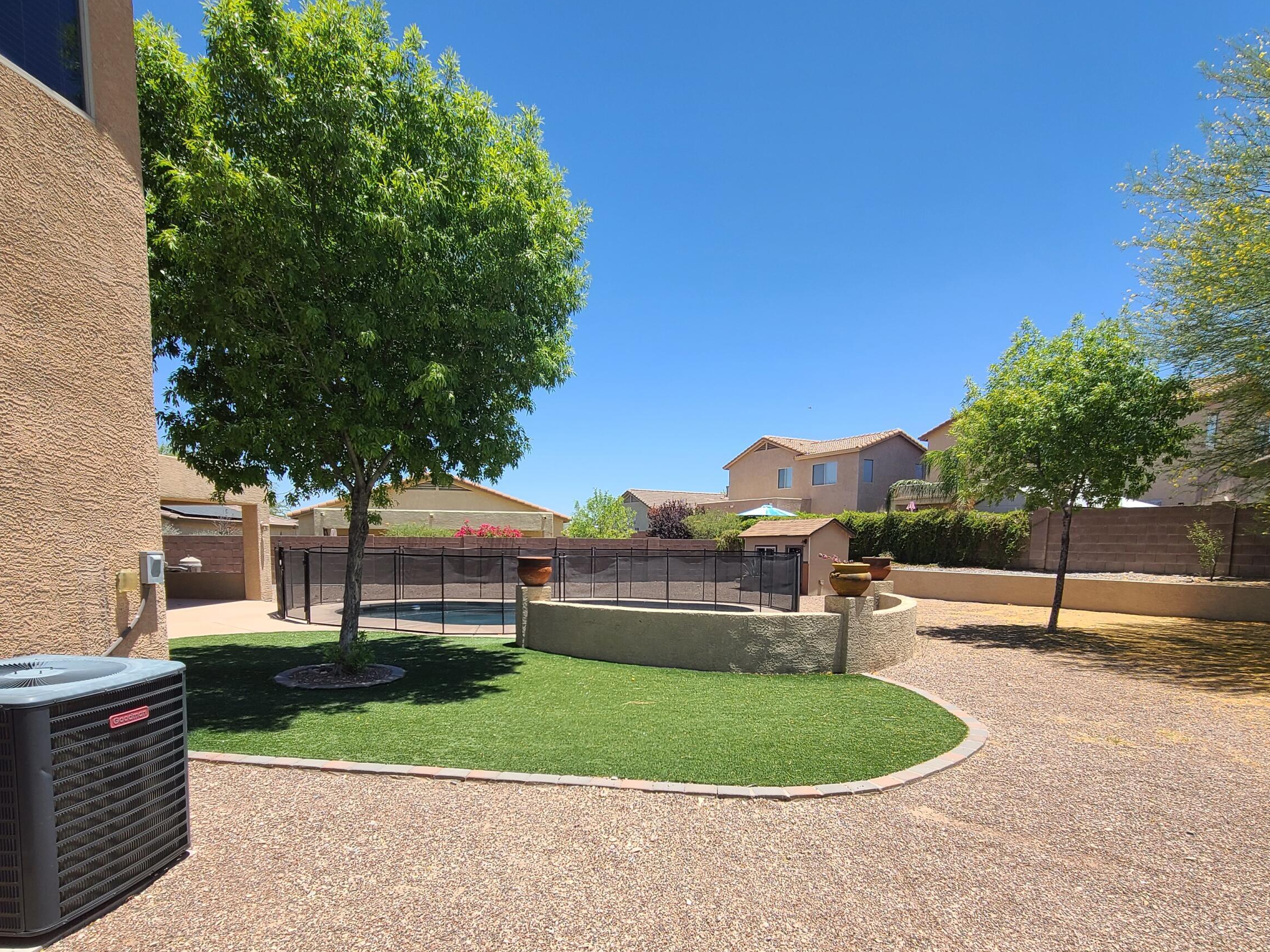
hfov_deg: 91.0
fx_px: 624
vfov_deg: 73.5
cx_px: 641
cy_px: 594
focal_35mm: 17
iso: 64
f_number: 2.2
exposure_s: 1/1433
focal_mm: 2.2
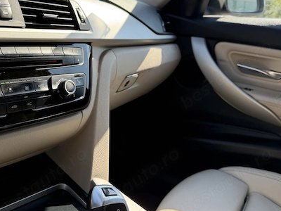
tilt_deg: -12.6
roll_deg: -4.2
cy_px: 84
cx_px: 96
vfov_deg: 39.5
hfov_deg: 50.5
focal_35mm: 36
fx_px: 292
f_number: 1.78
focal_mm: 6.76
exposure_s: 1/728
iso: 100
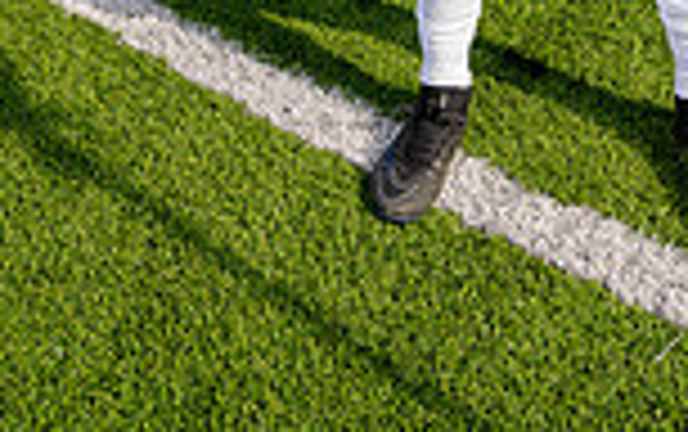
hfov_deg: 28.0
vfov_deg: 14.0
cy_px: -531
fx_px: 1352
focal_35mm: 72
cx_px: 540
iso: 50
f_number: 7.1
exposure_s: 1/125
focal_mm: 24
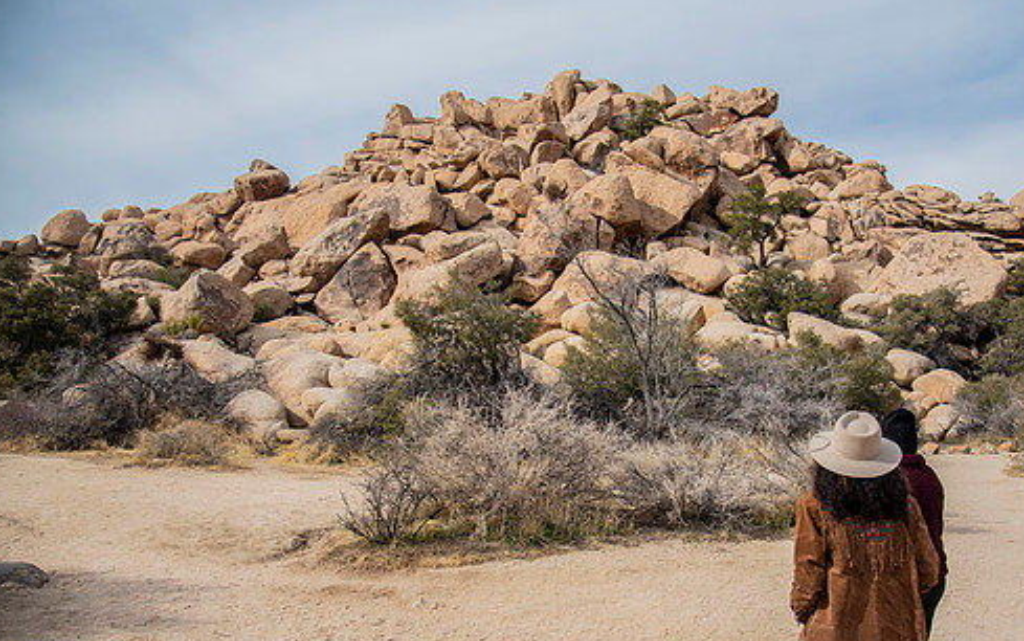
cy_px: 399
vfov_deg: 42.9
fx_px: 810
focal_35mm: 29
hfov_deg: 64.3
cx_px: 582
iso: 100
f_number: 4
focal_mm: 24
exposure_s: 1/1250
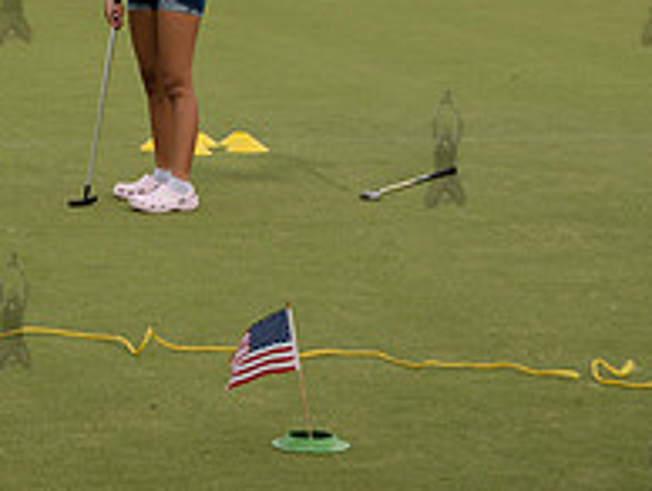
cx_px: 10
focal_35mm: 160
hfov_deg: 12.2
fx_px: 3017
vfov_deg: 9.2
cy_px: -15
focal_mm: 55
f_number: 4
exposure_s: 1/1600
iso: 200
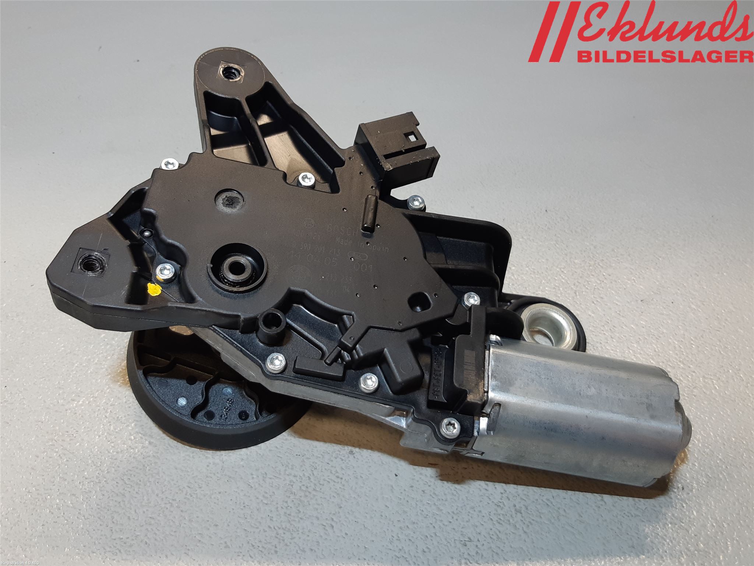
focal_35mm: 26
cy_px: 283
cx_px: 377
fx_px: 566
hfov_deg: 67.3
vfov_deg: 53.1
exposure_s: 1/50
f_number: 1.7
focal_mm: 3.93
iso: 64
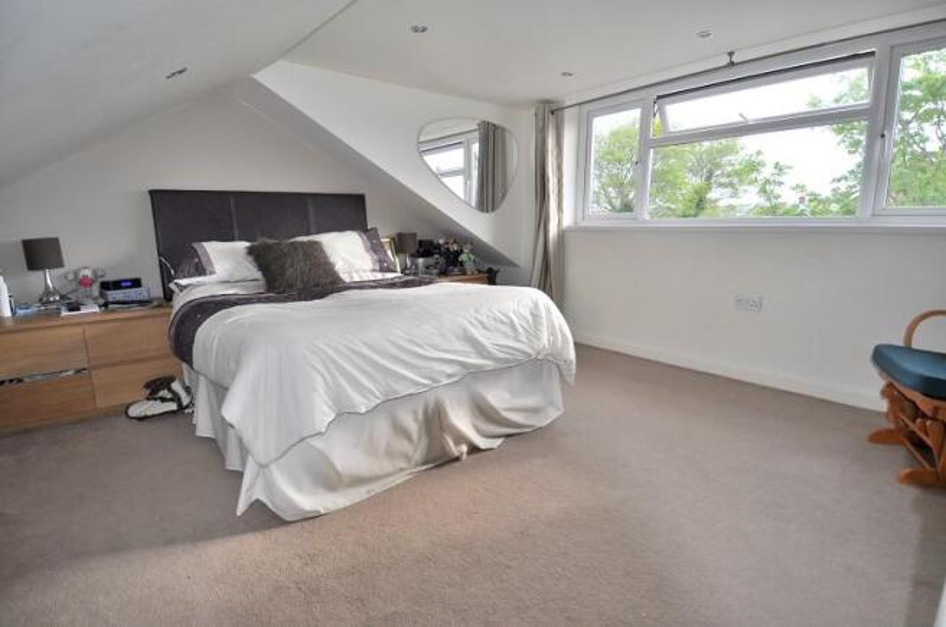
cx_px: 473
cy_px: 314
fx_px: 472
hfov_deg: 90.1
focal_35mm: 18
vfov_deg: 67.2
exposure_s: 1/200
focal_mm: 12
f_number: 4
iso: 200
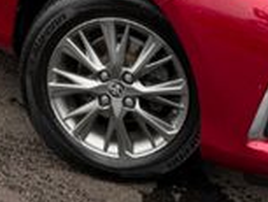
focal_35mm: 94
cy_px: -190
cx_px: 82
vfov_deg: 13.6
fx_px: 728
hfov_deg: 20.8
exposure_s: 1/617
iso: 80
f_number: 1.78
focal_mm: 6.76
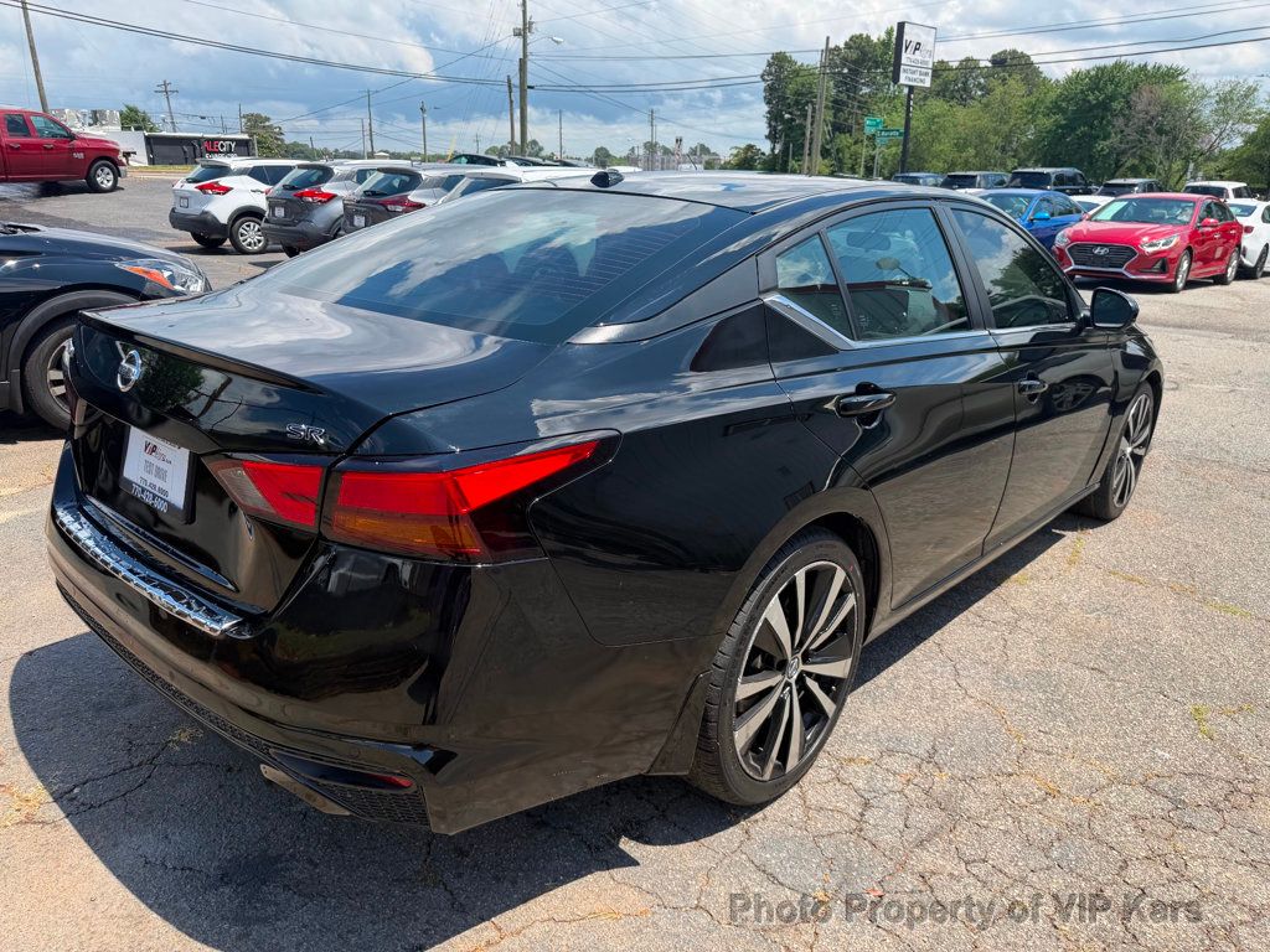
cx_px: 635
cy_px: 476
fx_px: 881
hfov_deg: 71.6
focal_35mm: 24
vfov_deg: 56.8
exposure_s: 1/2299
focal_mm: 6.76
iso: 80
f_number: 1.78
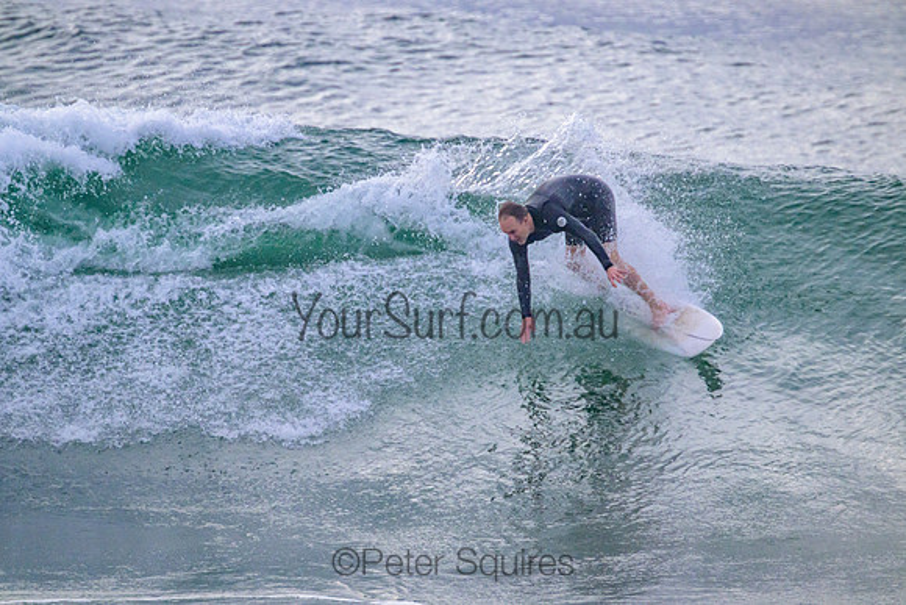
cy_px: 302
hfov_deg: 2.6
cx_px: 453
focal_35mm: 800
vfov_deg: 1.7
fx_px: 20137
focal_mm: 800
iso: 2200
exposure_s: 1/2000
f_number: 11
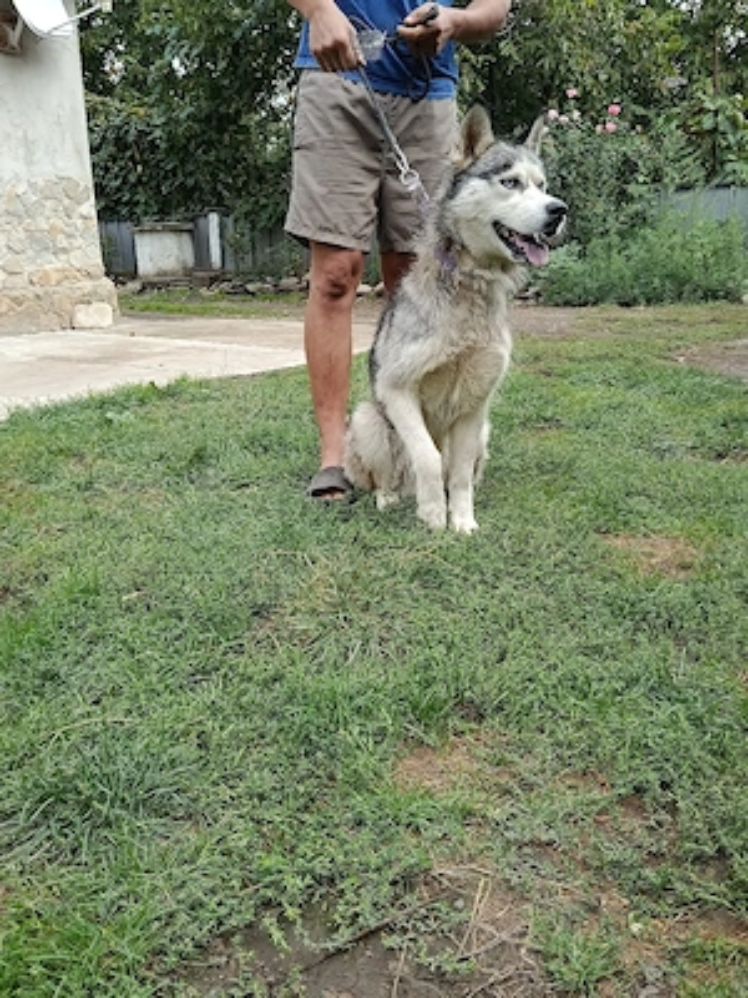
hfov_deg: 51.4
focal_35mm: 27
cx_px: 374
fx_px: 778
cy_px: 499
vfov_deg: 65.3
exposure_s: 1/132
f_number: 1.7
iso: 50
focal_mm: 5.24
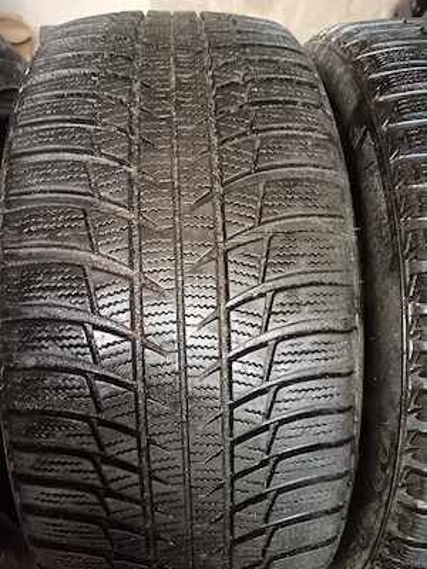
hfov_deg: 51.4
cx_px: 214
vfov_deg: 65.3
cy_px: 284
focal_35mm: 27
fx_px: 444
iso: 4553
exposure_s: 1/40.2
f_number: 1.9
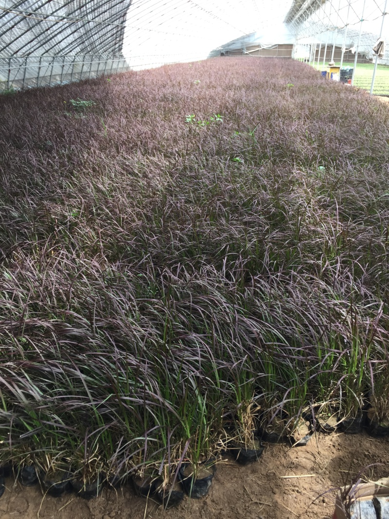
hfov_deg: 48.2
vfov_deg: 61.7
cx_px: 194
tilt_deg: -25.4
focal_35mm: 29
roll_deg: -1.6
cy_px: 260
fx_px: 435
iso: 32
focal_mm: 4.15
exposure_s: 1/109
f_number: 2.2
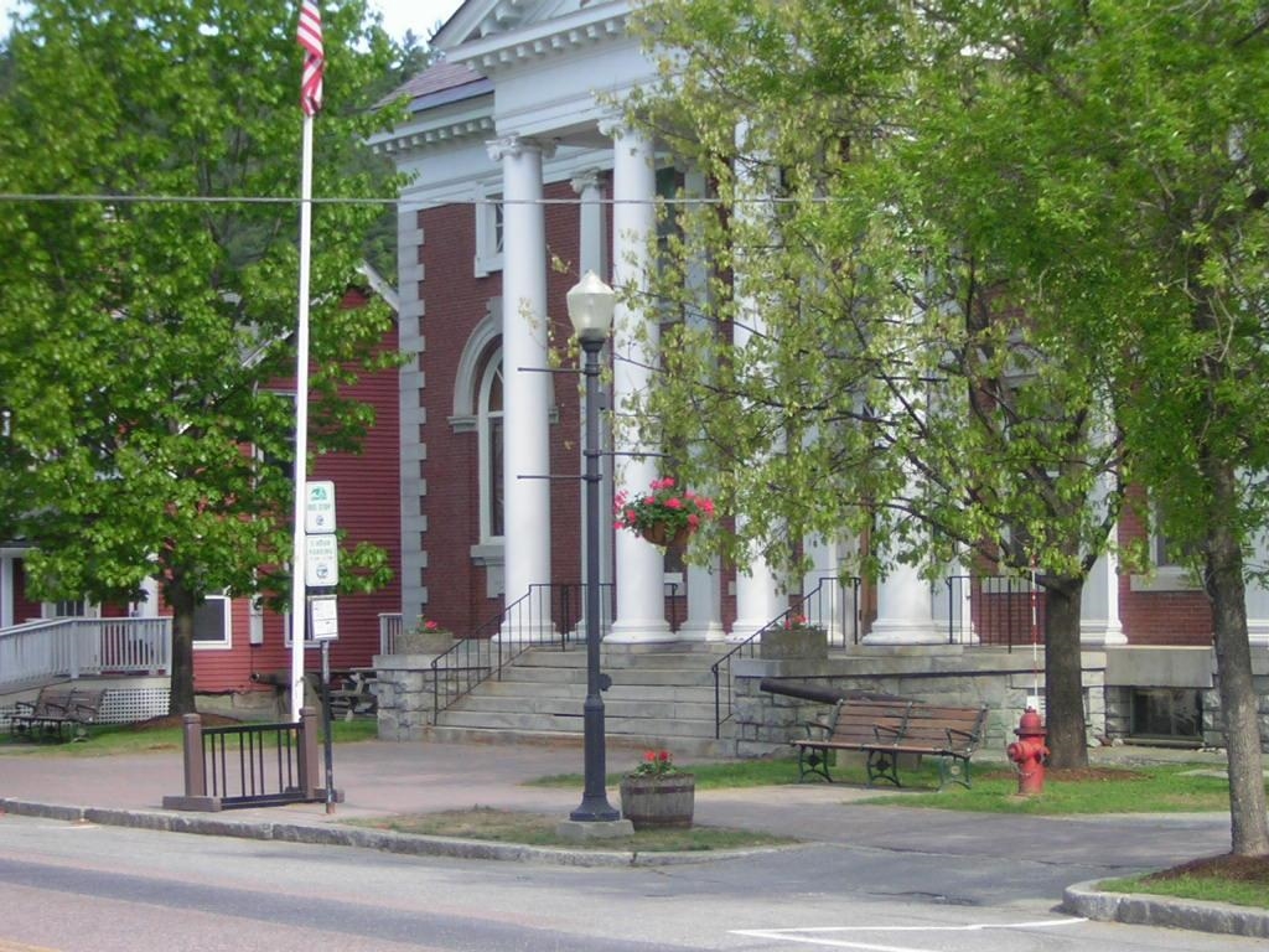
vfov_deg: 14.8
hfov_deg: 19.6
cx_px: 634
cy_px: 476
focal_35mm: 100
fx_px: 3666
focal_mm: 13.1
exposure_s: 1/117
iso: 50
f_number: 4.5
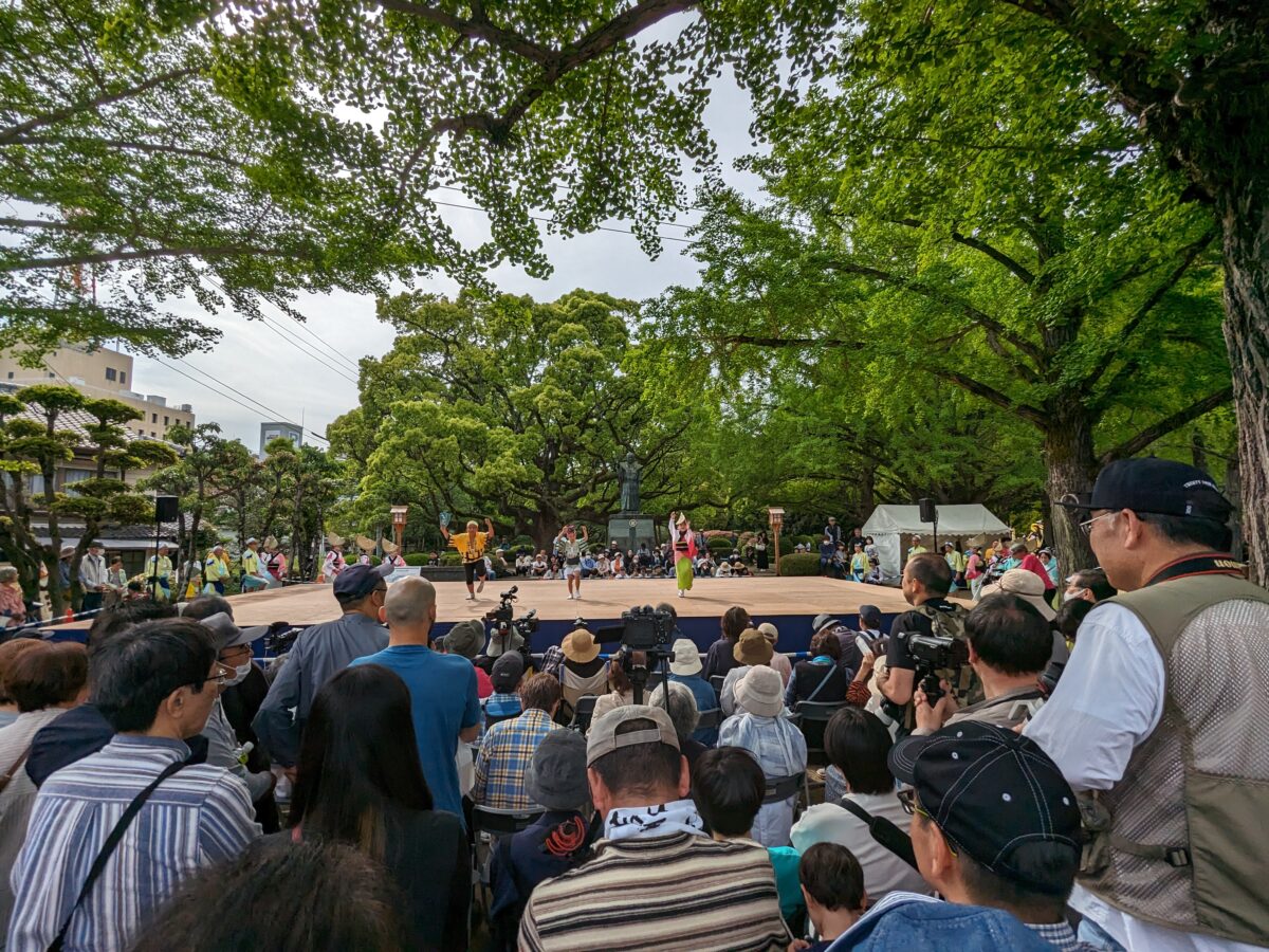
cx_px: 634
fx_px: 587
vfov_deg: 78.1
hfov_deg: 94.5
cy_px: 476
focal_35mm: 16
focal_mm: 2.35
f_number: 2.2
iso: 47
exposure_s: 1/3096
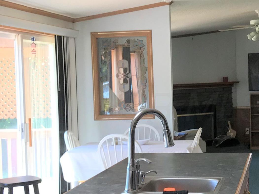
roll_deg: +1.3
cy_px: 107
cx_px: 192
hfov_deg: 24.2
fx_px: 599
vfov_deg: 18.4
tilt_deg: -1.6
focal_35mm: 80
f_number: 1.8
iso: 32
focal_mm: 3.99
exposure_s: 1/60
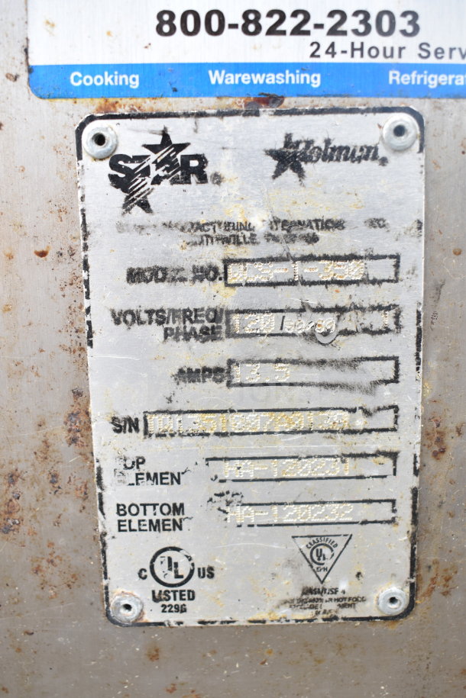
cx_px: 233
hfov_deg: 33.0
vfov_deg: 47.9
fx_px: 786
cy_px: 349
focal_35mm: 40
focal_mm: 27
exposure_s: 1/80
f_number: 4.5
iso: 200
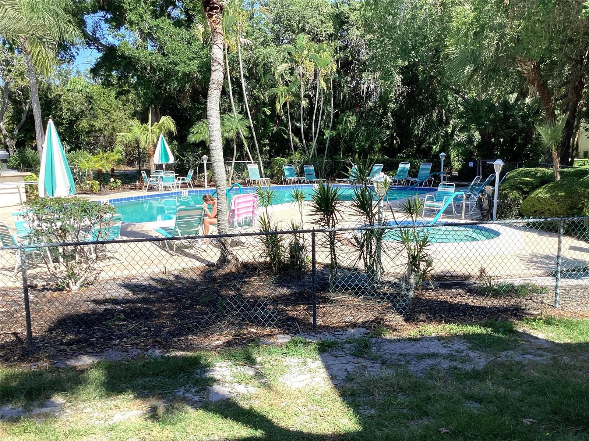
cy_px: 220
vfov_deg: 45.4
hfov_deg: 58.4
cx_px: 294
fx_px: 527
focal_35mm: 31
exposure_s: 1/734
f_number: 2.4
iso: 25
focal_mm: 3.3
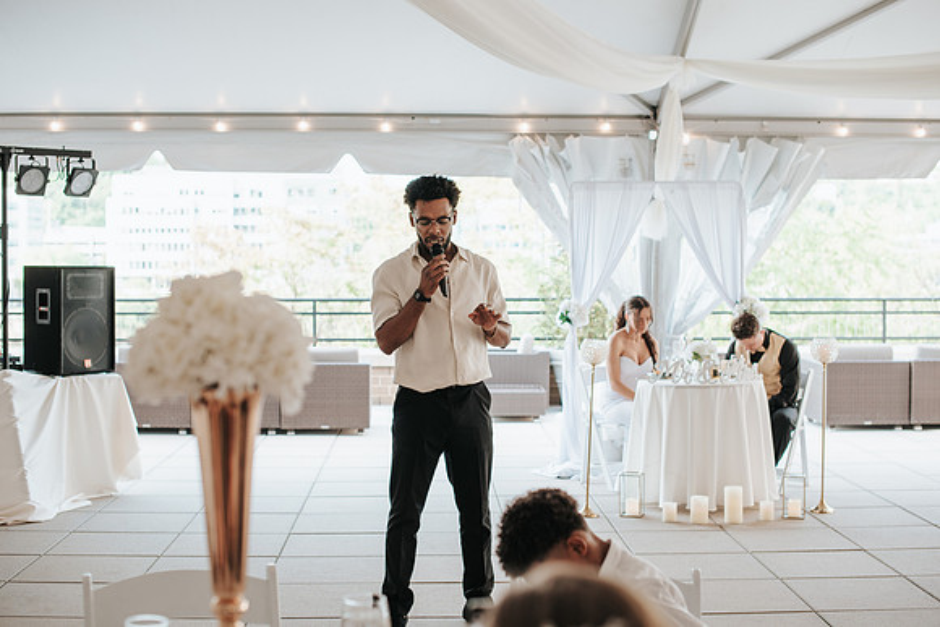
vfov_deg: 26.4
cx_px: 470
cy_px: 314
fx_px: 1336
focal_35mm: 51
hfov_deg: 38.8
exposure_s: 1/160
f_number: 2.8
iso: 100
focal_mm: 50
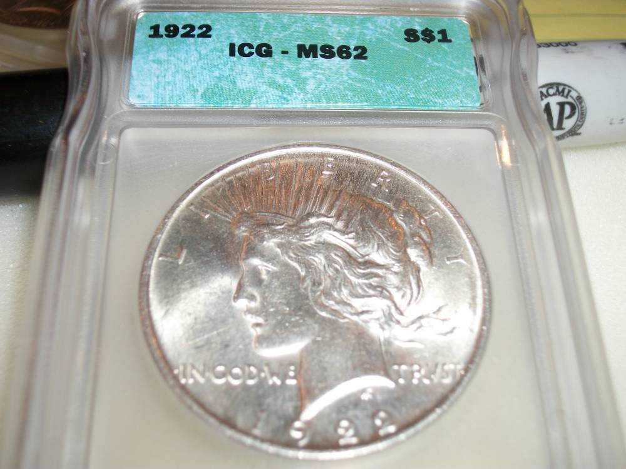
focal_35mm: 50
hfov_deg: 38.2
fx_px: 904
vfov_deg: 29.1
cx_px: 313
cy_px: 234
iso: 80
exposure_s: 1/80
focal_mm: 8.8
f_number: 3.6
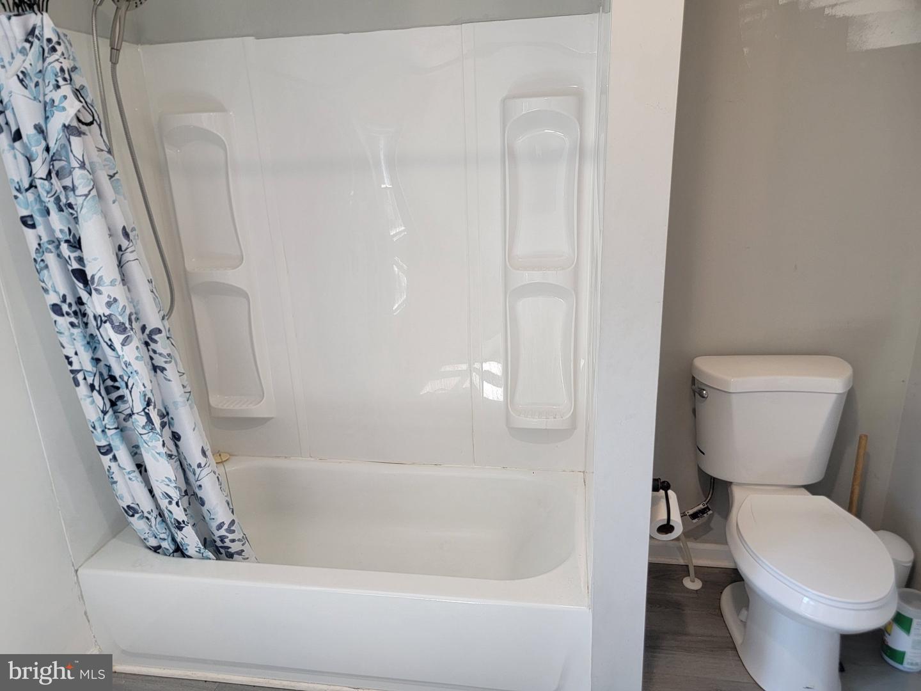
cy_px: 346
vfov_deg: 56.8
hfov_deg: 71.6
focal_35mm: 24
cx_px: 460
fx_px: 639
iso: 100
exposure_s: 1/120
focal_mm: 6.7
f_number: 1.8
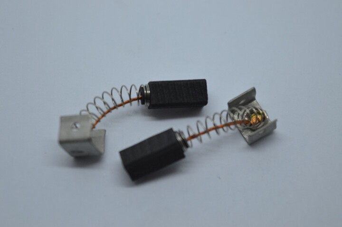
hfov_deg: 24.6
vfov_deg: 16.5
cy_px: 114
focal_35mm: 82
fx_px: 783
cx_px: 171
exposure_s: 1/125
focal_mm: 55
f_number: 5.6
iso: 360
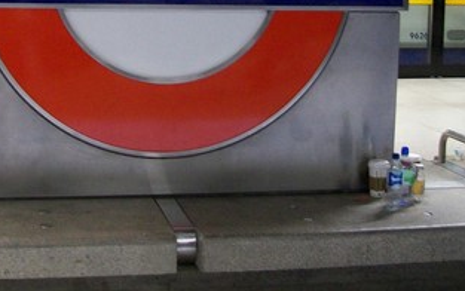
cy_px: 33
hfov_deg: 29.4
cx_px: 132
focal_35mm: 69
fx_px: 875
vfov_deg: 18.6
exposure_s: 1/8
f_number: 2.7
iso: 200
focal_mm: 6.1
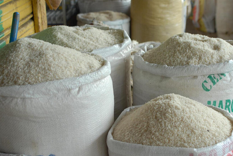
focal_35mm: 79
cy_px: 83
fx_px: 512
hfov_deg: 25.6
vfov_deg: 17.3
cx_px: 135
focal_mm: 44
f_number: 5
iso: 200
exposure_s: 1/60
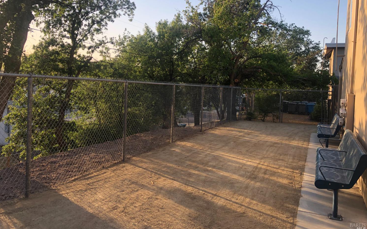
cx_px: 184
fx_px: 300
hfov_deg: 62.9
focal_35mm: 30
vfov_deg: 41.7
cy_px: 95
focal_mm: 4
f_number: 1.8
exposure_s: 1/428
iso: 20
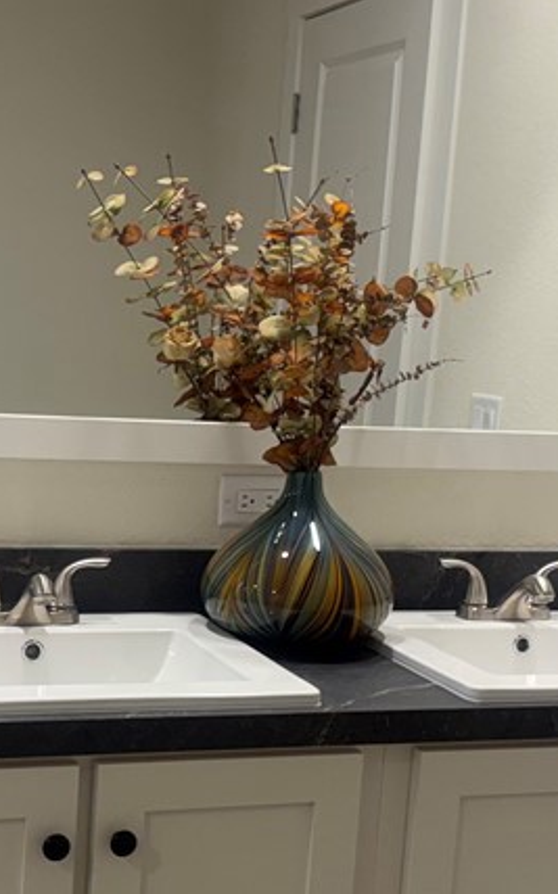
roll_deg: -3.2
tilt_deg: -12.0
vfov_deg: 30.7
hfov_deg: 19.6
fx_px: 1608
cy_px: 631
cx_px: 188
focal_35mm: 66
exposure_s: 1/120
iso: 100
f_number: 1.6
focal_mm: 5.96
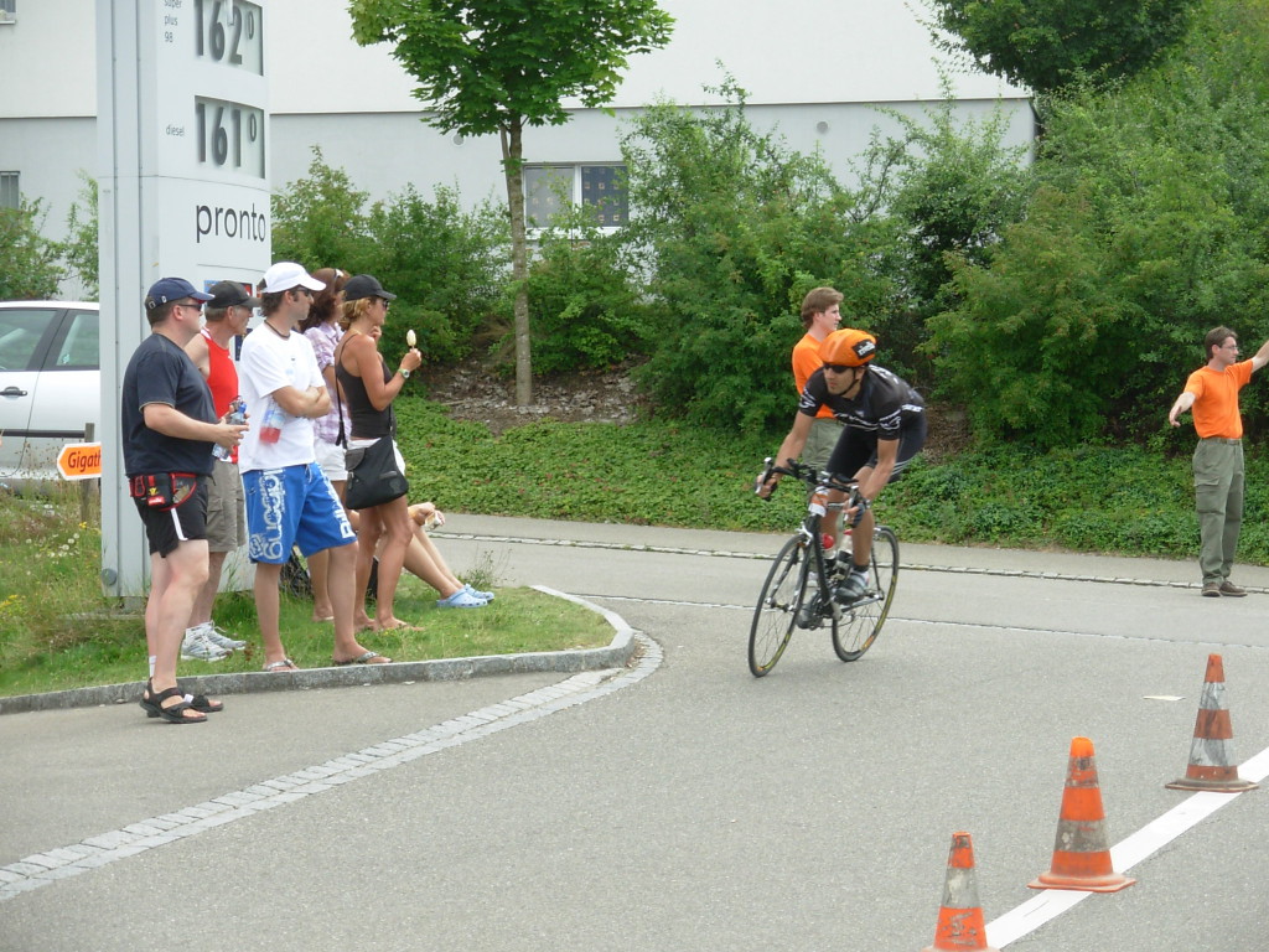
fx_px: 3813
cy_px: 476
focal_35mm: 104
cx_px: 634
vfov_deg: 14.2
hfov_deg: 18.9
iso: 50
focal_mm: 17.2
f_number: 4
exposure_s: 1/313
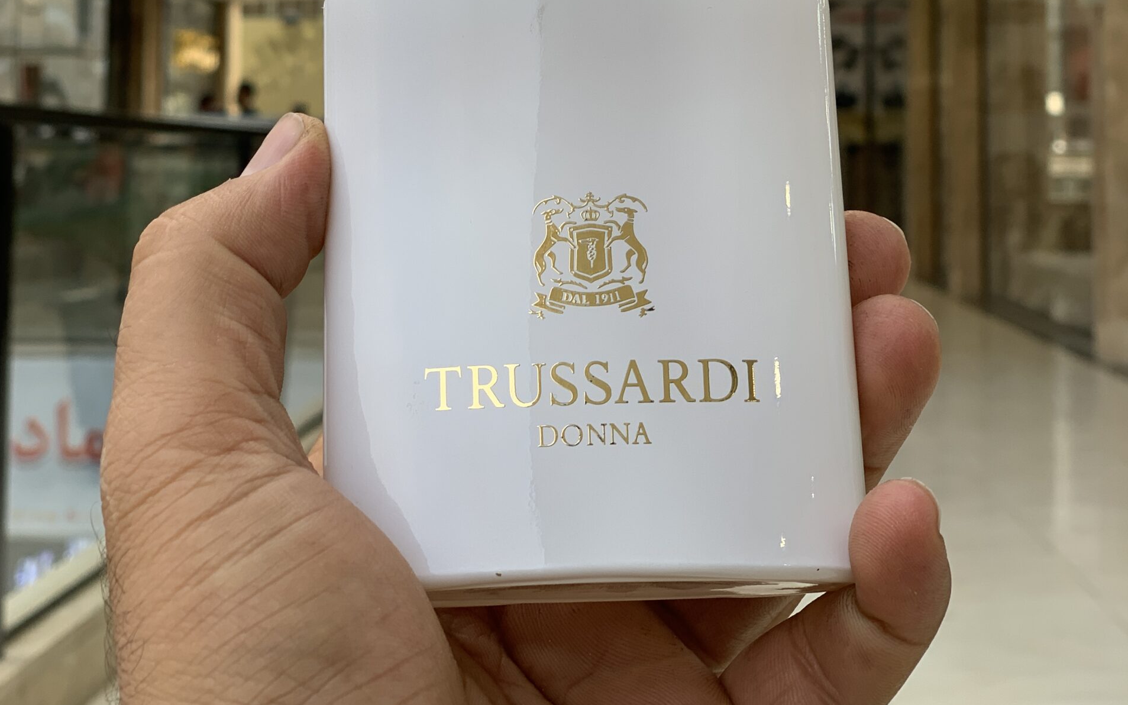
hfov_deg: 27.8
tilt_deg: +4.9
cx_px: 564
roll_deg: -0.6
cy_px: 23
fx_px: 2275
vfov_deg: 17.3
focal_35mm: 74
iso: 16
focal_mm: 6
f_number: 2.4
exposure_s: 1/122
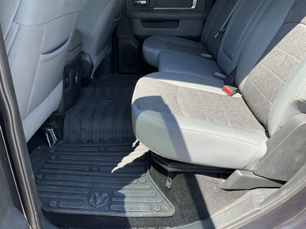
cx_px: 153
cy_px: 114
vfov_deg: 48.2
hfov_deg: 61.7
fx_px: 256
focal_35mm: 29
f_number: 1.8
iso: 20
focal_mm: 3
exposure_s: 1/171
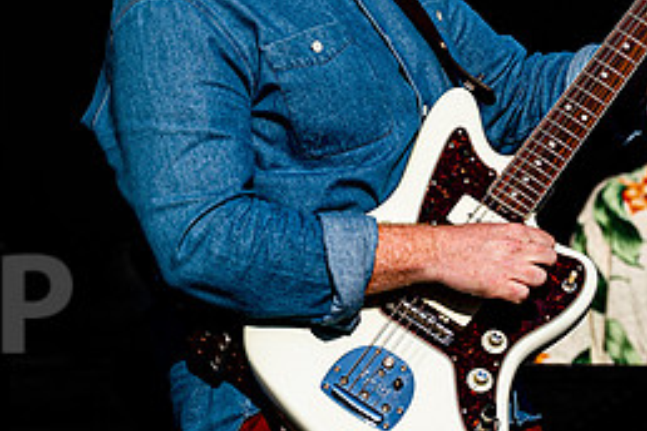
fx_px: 5445
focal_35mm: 303
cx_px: 416
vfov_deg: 4.5
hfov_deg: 6.8
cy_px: 33
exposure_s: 1/1000
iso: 100
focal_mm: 135
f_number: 5
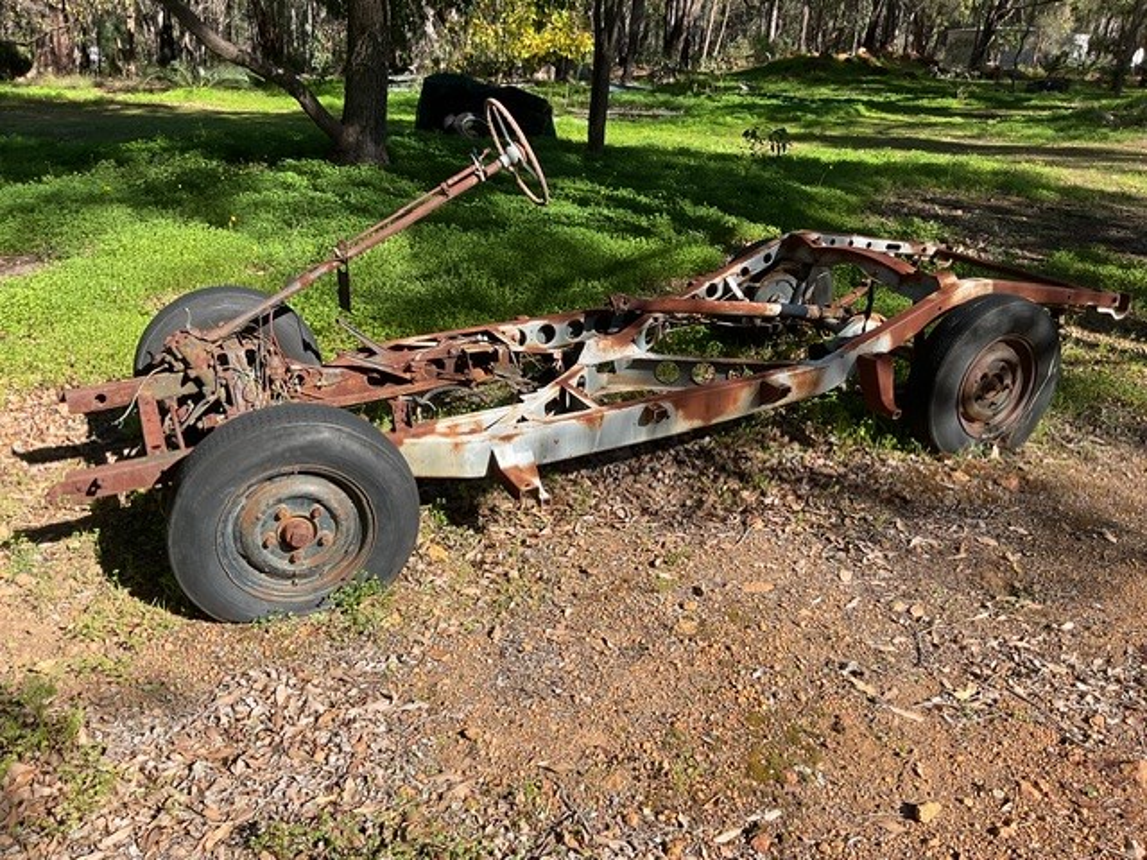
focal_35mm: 29
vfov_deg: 48.2
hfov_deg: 61.7
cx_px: 574
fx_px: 961
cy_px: 430
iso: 16
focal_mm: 3
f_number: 1.8
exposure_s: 1/829
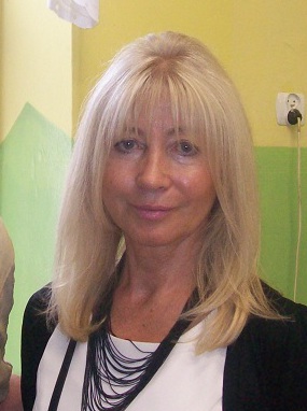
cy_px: 206
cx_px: 154
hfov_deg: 39.5
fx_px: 427
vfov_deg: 51.4
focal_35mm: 36
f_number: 2.7
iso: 200
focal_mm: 6
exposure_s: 1/64
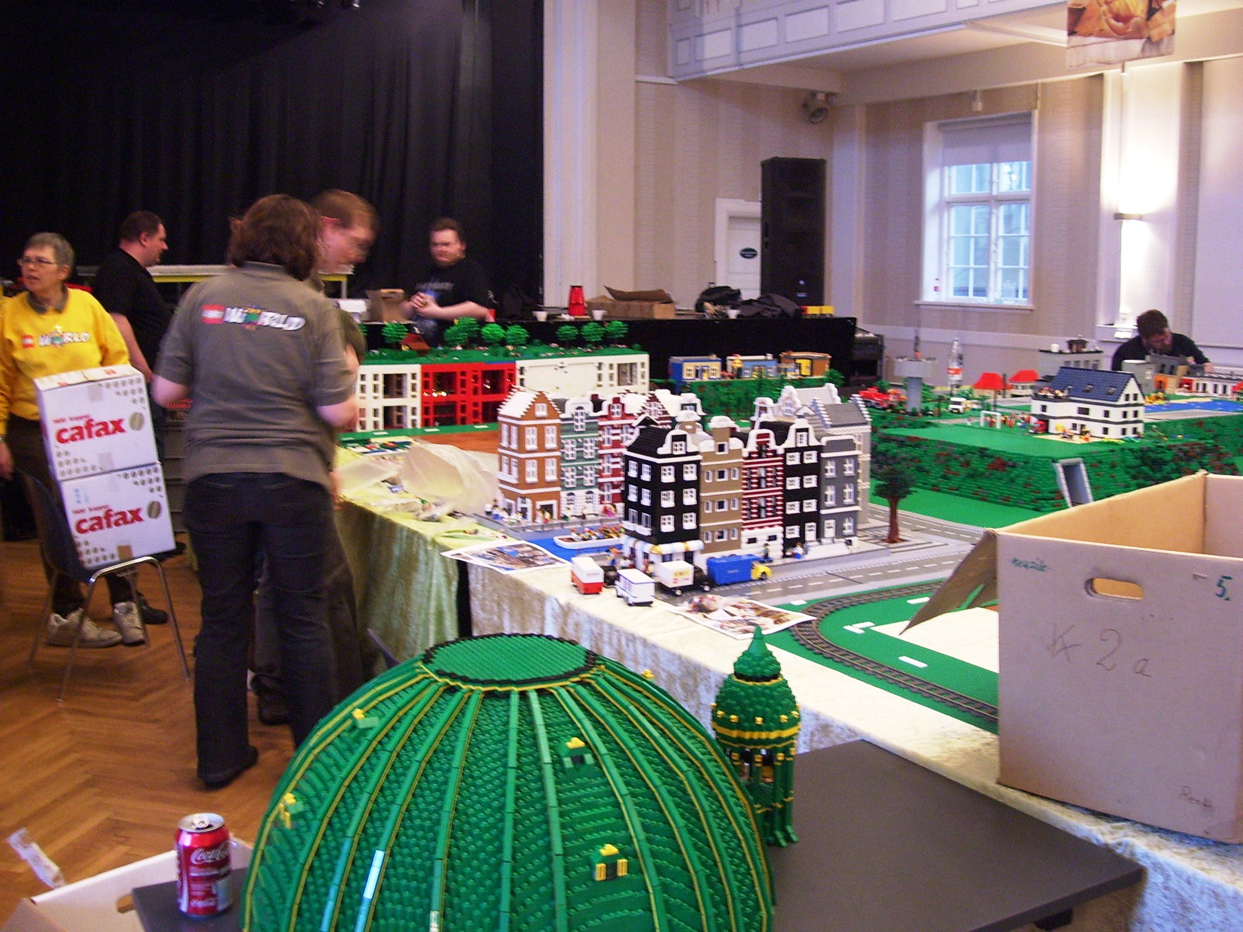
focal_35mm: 36
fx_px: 1293
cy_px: 466
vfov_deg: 39.7
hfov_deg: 51.4
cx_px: 622
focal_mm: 6
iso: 160
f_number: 2.7
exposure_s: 1/8
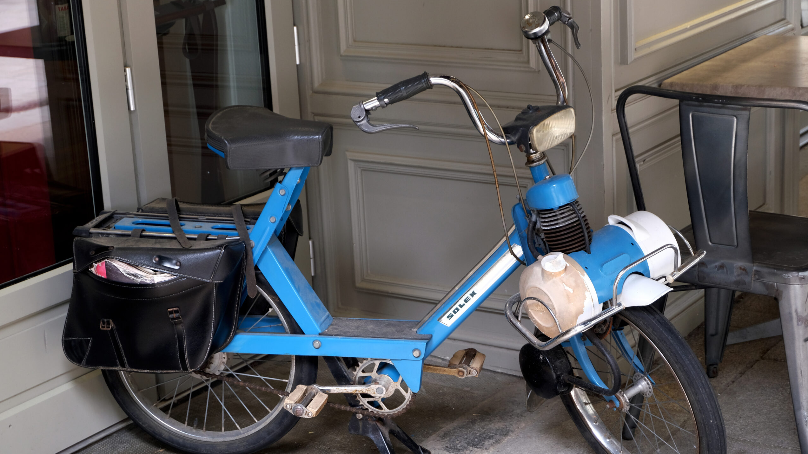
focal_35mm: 79
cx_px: 403
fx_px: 1693
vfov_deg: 15.3
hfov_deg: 26.9
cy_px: 254
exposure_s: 1/60
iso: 500
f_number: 5.6
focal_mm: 50
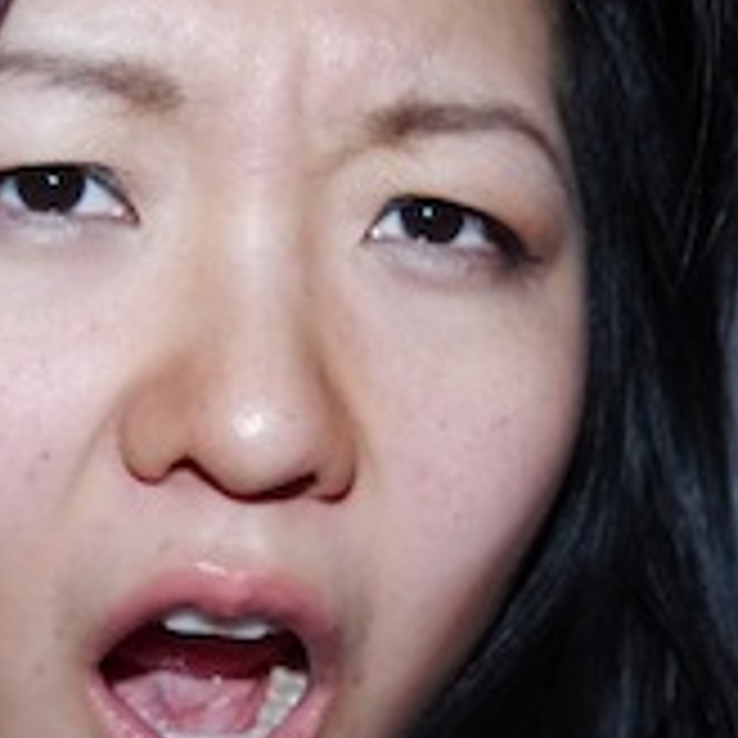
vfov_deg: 23.6
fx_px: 1713
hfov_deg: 24.3
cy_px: 680
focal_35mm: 71
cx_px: 356
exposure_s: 1/60
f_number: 3.5
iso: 1600
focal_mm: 15
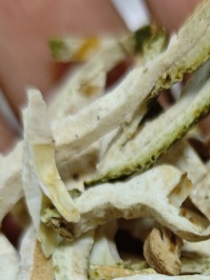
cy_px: 305
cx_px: 197
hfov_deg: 16.7
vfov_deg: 21.4
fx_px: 703
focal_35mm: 87
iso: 250
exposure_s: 1/100
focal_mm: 5.84
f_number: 1.6
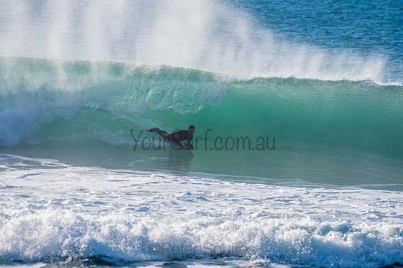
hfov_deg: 3.4
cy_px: 134
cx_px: 202
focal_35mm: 613
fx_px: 6855
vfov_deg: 2.2
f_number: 8
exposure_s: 1/320
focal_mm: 500
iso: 64
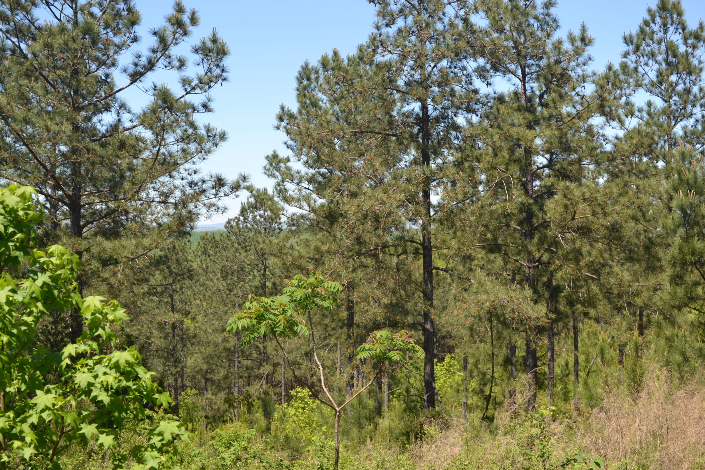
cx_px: 352
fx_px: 1292
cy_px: 235
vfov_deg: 20.6
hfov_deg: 30.5
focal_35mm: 66
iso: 100
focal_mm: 44
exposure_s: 1/200
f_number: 7.1
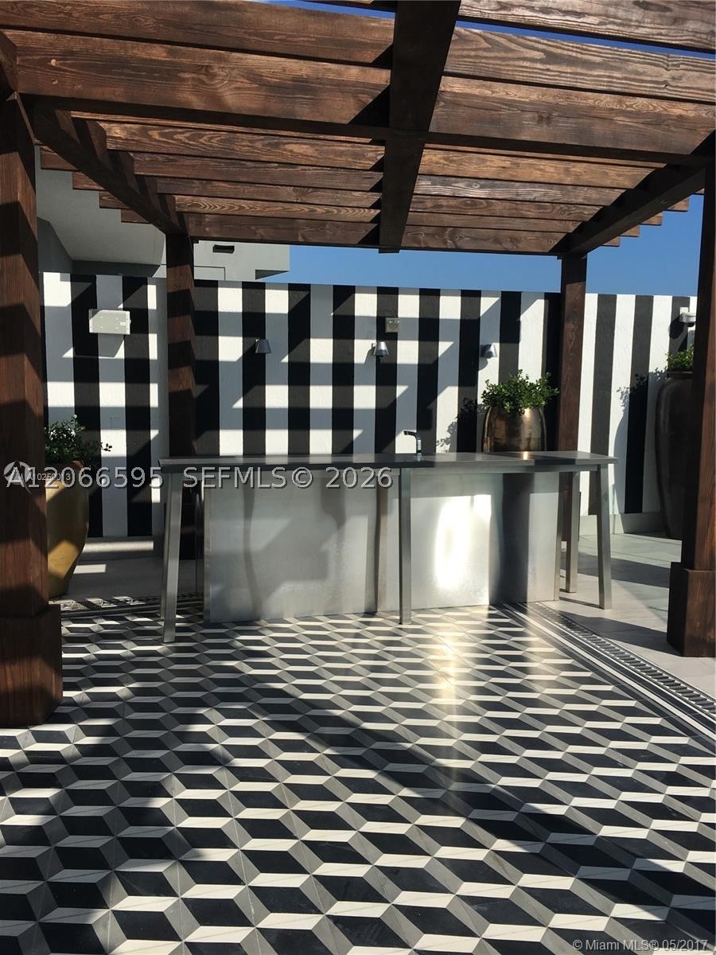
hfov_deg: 48.2
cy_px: 478
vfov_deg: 61.7
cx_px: 358
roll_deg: -1.8
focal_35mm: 29
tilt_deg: -7.6
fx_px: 800
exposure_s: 1/3077
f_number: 2.2
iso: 25
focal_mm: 4.15
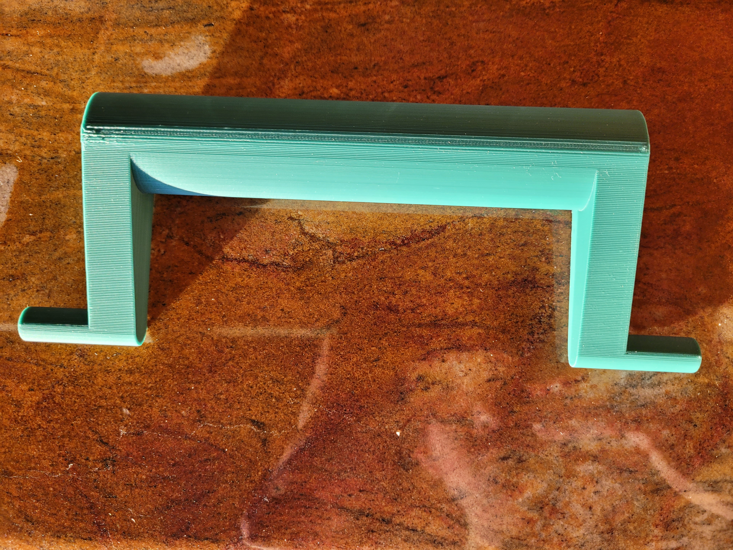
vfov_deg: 53.1
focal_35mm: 26
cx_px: 366
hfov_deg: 67.3
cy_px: 275
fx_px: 551
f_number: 1.8
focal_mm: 5.4
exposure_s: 1/119
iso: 200
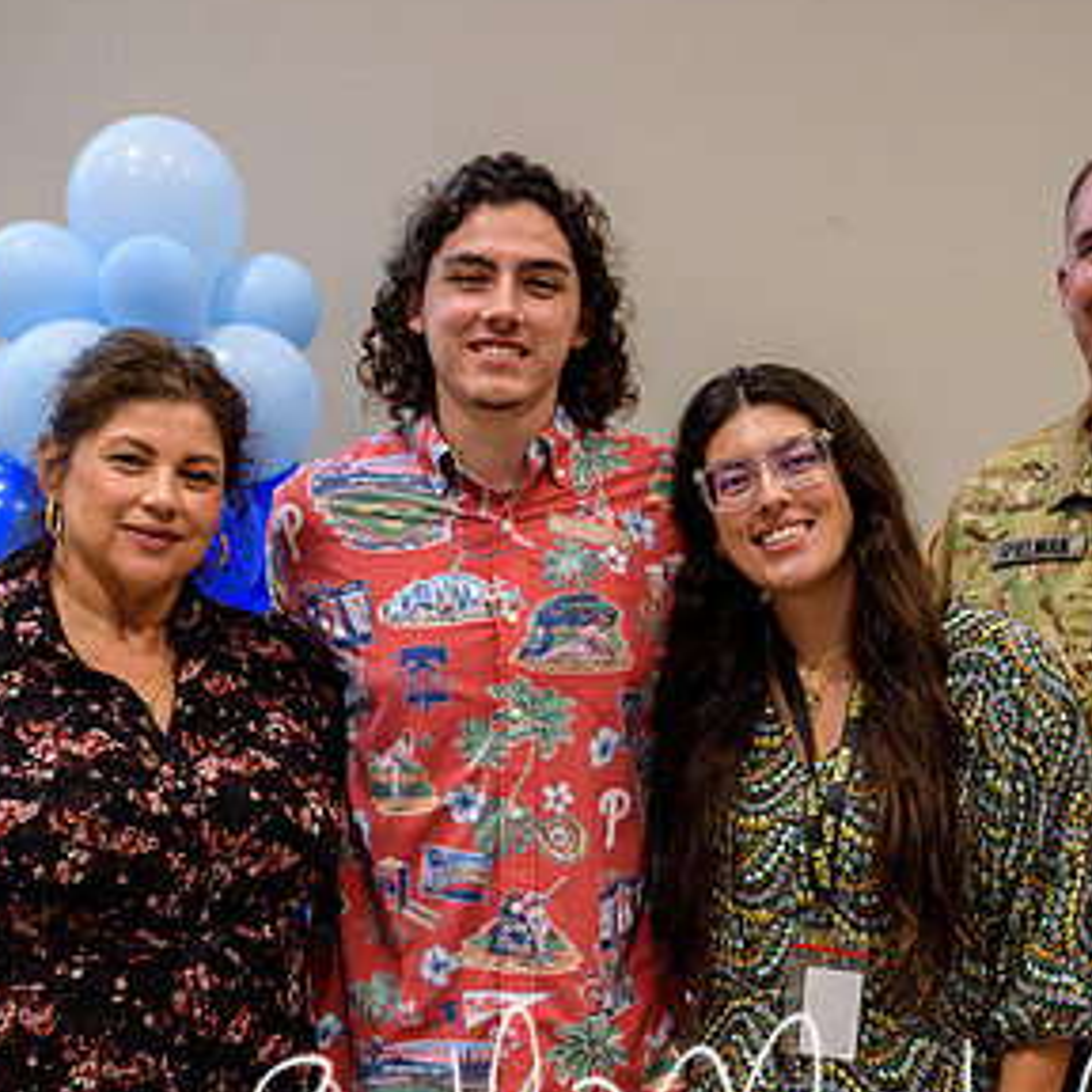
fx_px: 2570
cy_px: 677
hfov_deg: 24.0
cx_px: 622
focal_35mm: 72
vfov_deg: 23.9
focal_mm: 42
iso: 1000
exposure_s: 1/160
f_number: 2.8
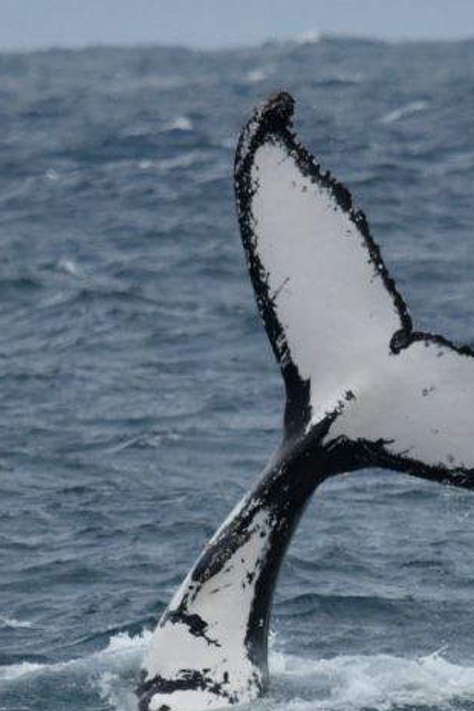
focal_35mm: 1032
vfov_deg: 2.0
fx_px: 20380
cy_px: 403
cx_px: 265
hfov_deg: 1.3
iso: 1600
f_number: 6.3
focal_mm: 600
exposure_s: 1/8000
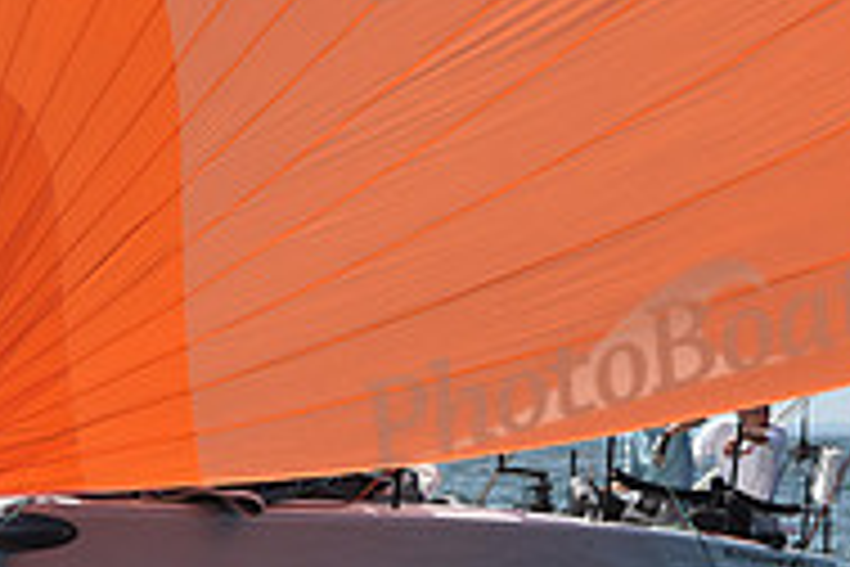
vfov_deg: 5.6
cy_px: 182
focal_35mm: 245
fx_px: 5784
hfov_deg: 8.4
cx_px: 135
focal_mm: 80
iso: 250
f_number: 7.1
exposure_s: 1/1250
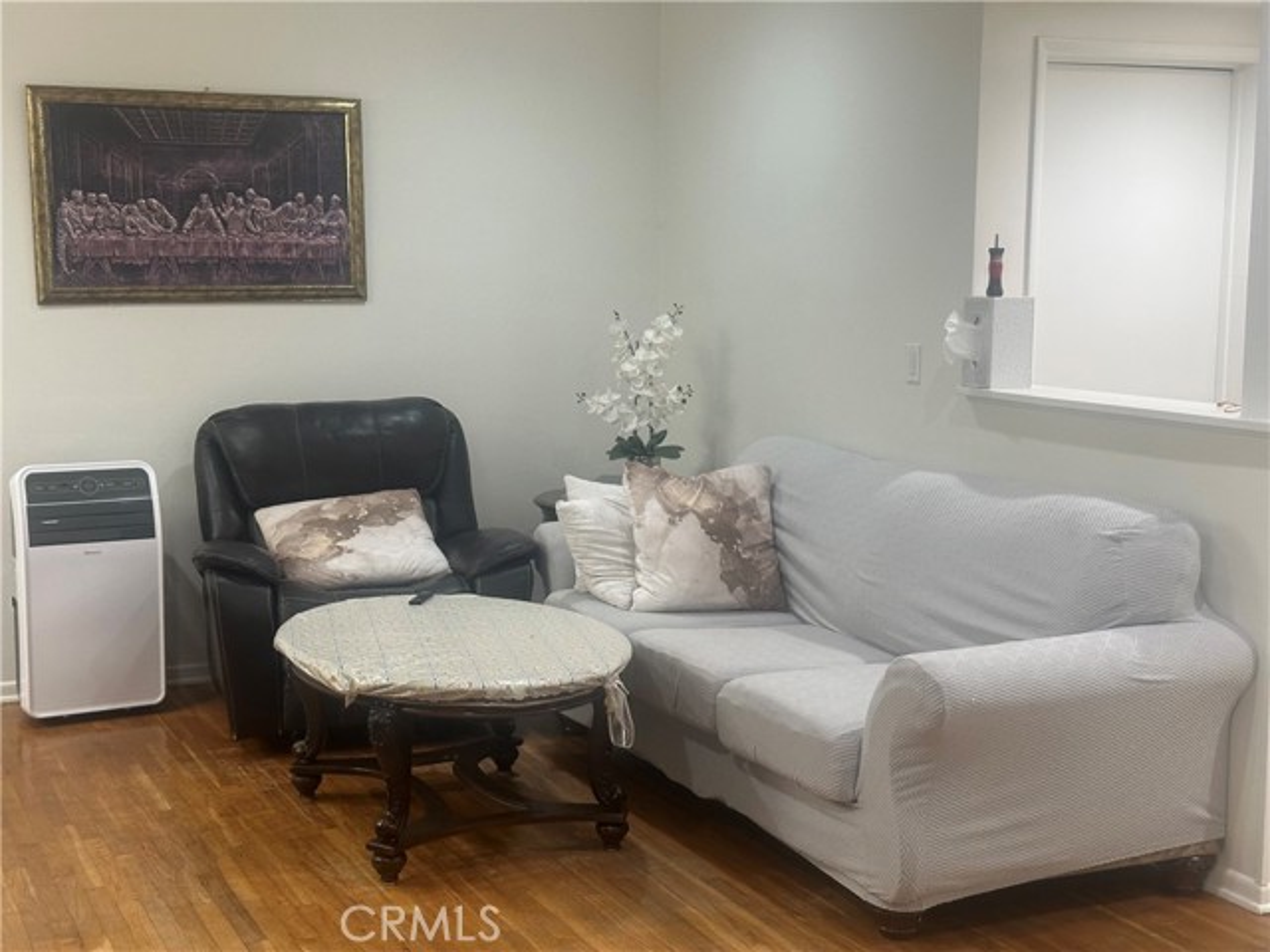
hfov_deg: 39.7
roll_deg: -0.3
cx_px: 635
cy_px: 476
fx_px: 1761
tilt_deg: -7.0
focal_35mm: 48
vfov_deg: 30.3
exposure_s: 1/60
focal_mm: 6.86
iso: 160
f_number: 1.78
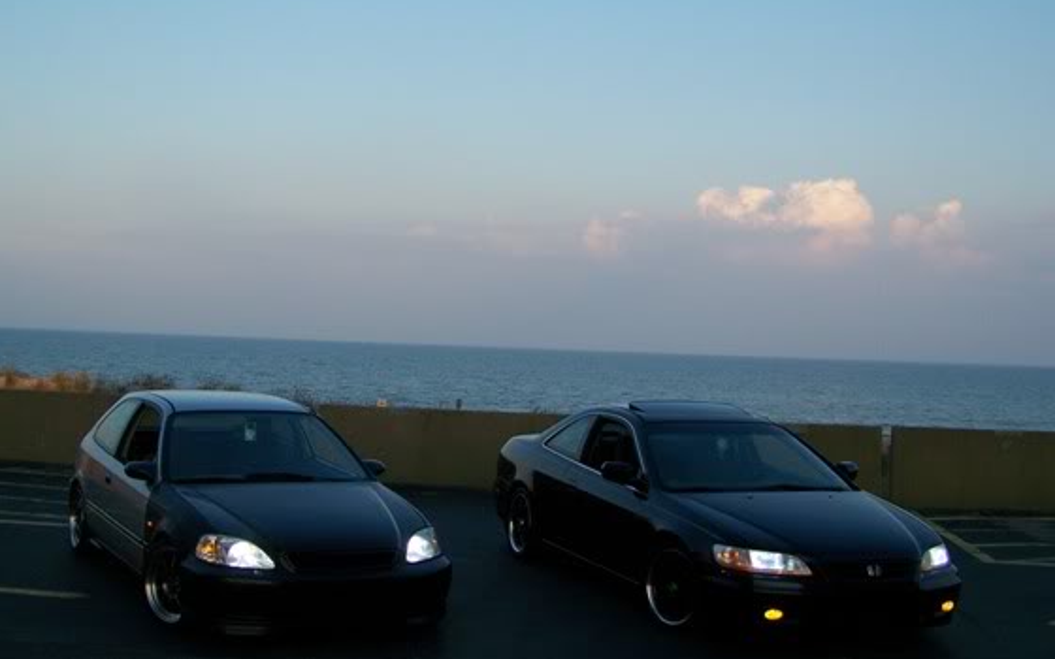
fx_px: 1323
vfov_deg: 28.0
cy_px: 281
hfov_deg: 43.5
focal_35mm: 46
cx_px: 497
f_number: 4
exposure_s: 1/500
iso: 100
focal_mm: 6.3
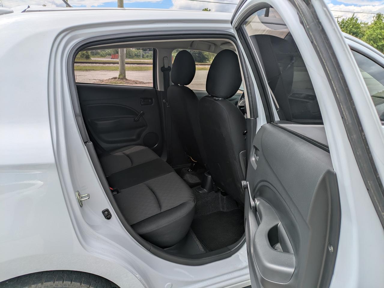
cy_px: 144
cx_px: 192
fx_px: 277
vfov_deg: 54.9
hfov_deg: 69.4
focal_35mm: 25
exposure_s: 1/2155
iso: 46
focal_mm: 5.43
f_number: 1.89
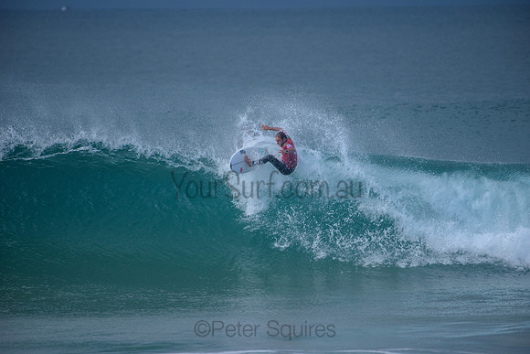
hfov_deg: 4.1
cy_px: 177
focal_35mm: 509
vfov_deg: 2.7
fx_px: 7491
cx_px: 265
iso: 400
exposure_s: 1/2000
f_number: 5.6
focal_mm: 500
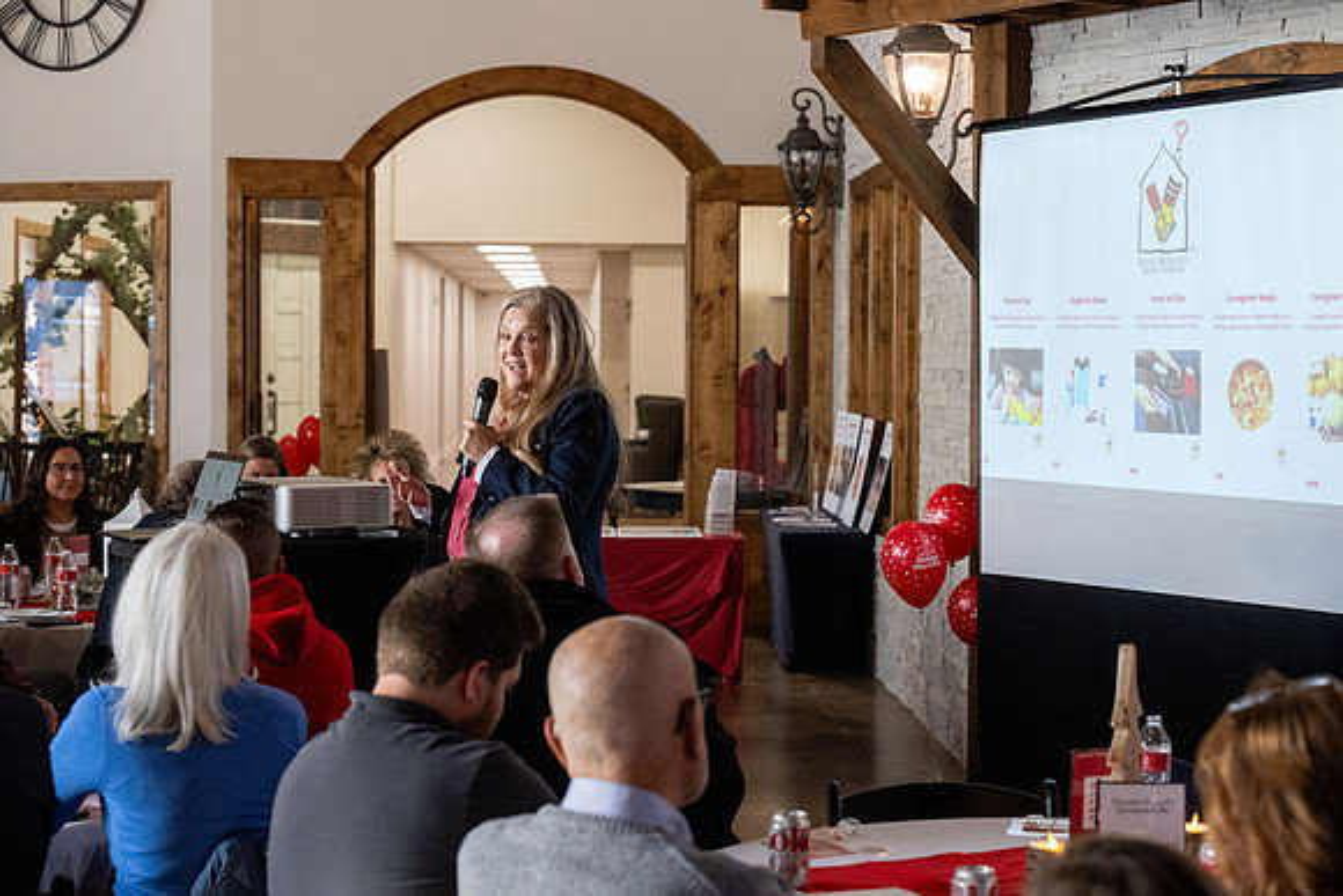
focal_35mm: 70
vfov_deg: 19.5
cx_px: 672
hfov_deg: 28.8
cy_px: 448
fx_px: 2612
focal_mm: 70
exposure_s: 1/500
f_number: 5
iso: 4000
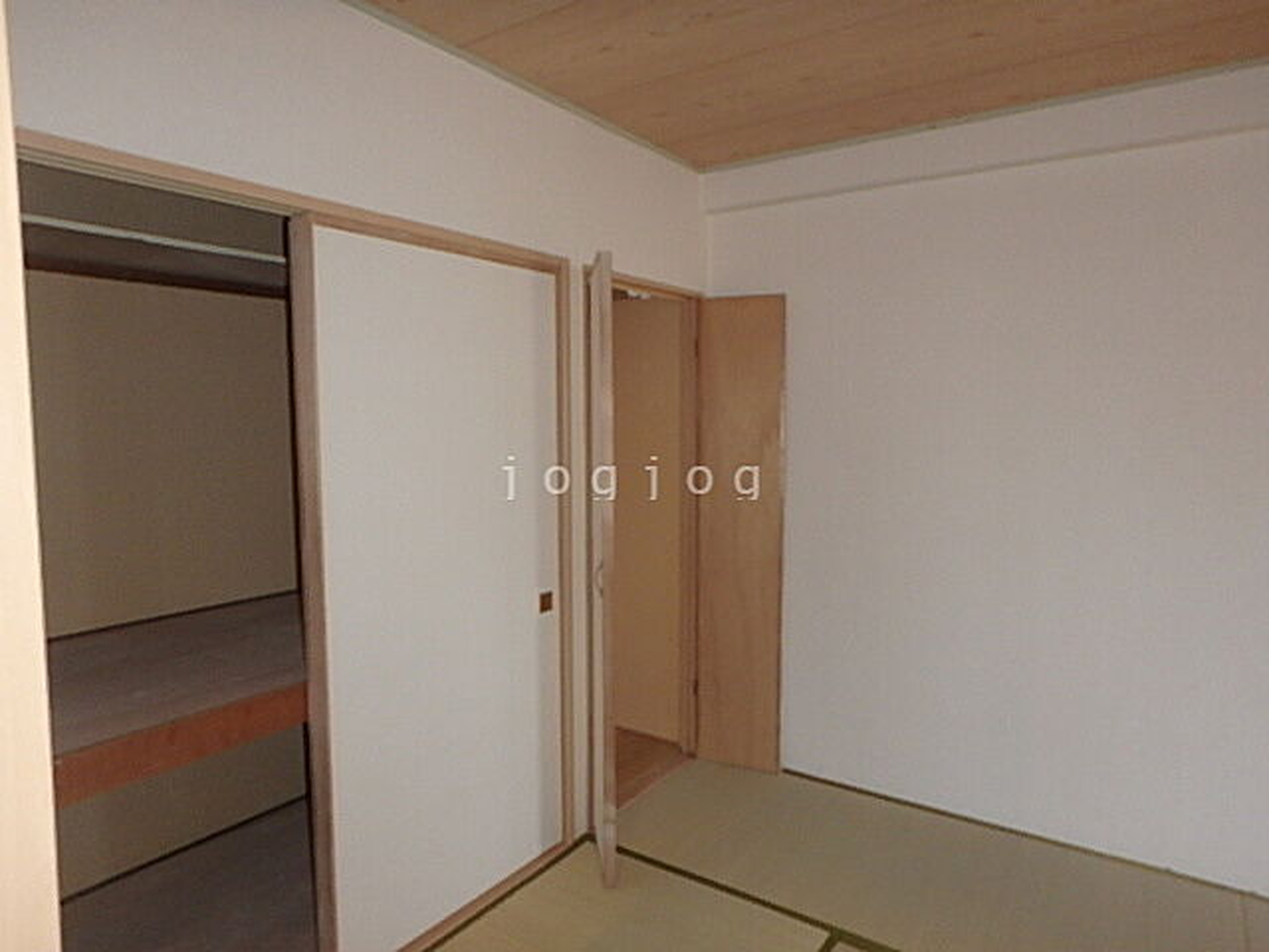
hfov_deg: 79.0
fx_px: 770
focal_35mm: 21
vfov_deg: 63.4
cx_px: 634
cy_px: 476
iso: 400
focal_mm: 3.7
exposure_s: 1/30
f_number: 3.5
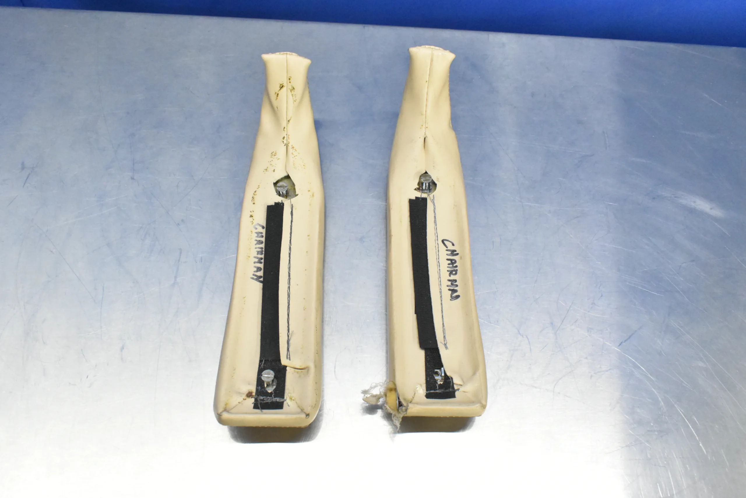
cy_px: 249
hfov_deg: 61.9
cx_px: 373
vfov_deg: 43.6
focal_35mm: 30
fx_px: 622
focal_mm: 20
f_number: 8
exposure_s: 1/80
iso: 6400
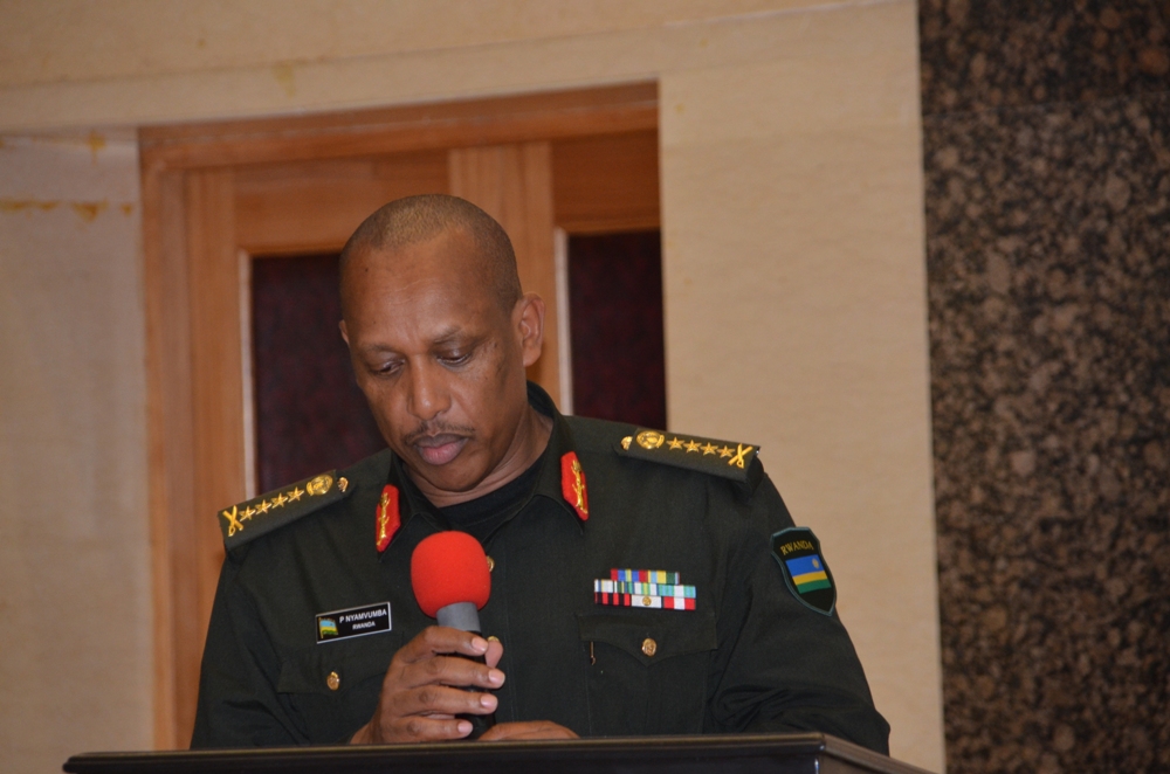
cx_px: 585
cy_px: 387
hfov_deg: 7.4
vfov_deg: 4.9
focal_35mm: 278
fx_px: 8999
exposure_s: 1/60
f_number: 6
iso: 800
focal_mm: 185
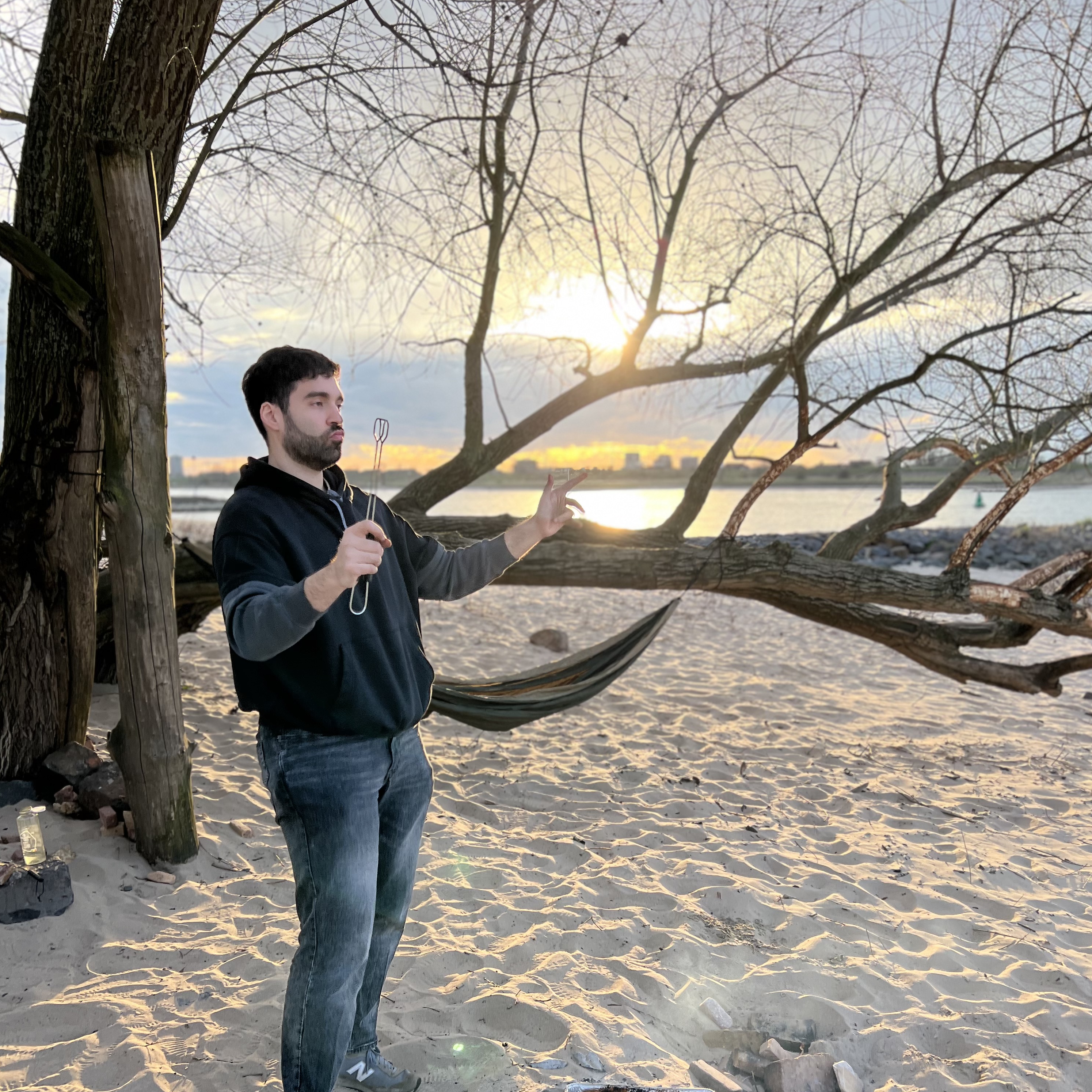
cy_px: 681
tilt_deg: -10.7
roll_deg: -0.6
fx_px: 1106
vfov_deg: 52.0
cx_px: 548
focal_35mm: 31
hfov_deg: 52.5
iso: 50
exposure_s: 1/482
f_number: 1.5
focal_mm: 5.7
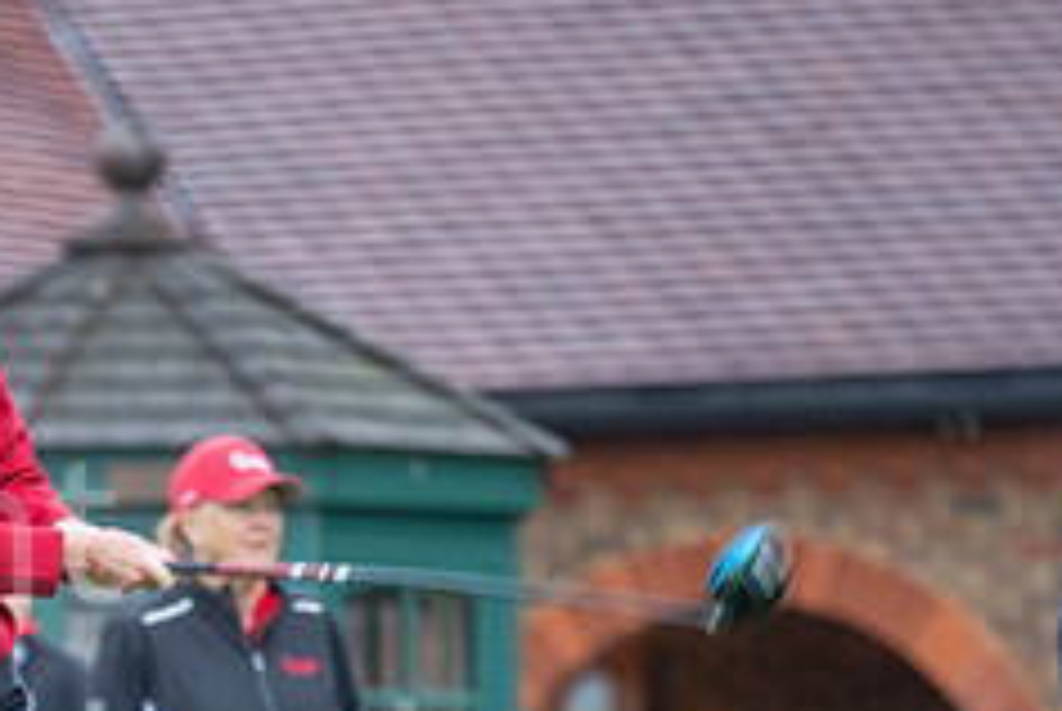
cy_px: 821
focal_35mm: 737
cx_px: -158
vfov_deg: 1.9
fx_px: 21768
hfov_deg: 2.8
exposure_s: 1/160
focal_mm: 300
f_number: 4.5
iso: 1000
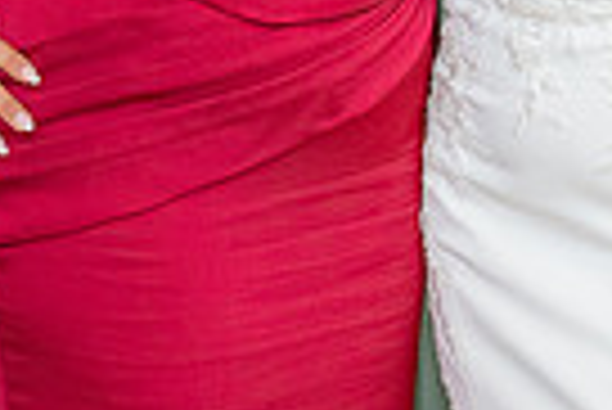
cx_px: 486
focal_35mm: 247
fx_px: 4203
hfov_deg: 8.3
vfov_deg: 5.5
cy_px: -246
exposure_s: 1/200
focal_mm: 58
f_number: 3.2
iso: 2000
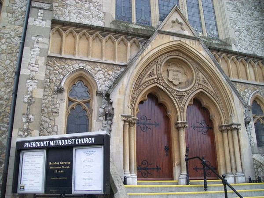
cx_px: 132
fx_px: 259
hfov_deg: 54.0
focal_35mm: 34
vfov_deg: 41.8
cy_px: 99
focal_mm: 6.1
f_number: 2.7
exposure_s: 1/80
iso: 64
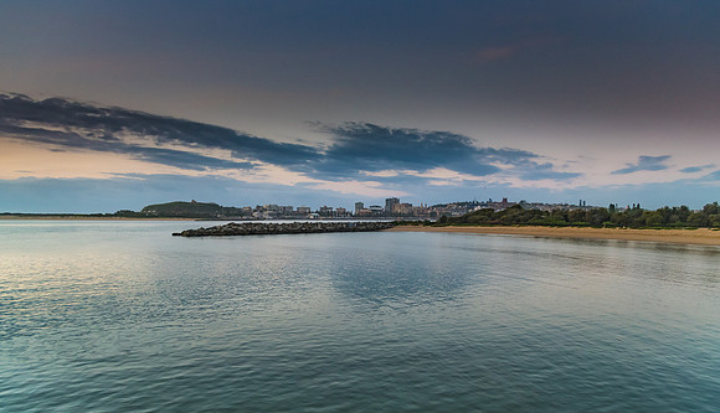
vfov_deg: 45.7
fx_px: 489
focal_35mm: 26
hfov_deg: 72.7
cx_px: 360
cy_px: 227
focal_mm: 16
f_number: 3.5
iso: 800
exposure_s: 1/15
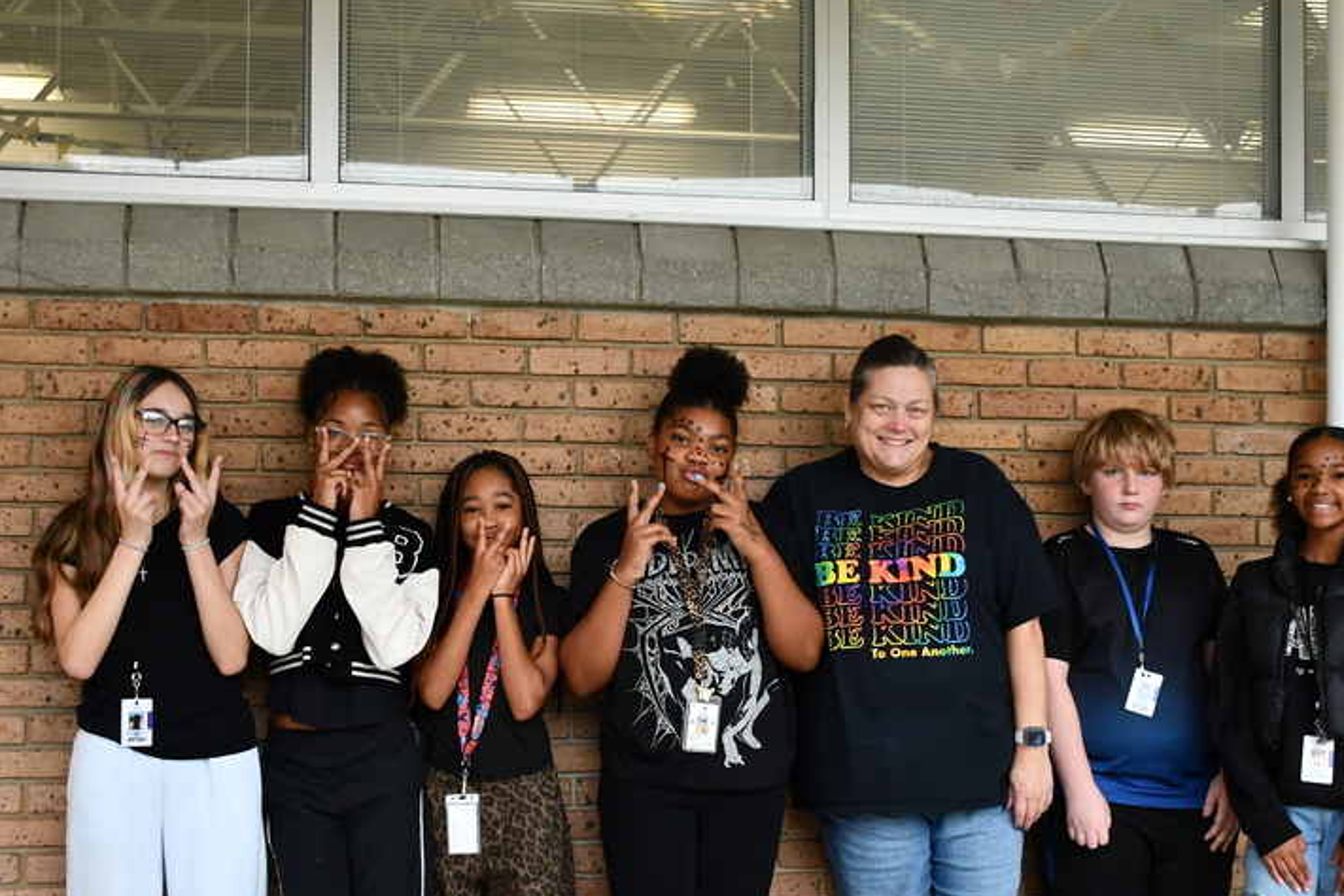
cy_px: 566
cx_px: 663
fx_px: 1829
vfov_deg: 27.4
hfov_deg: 40.3
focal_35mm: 49
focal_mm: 23
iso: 800
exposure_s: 1/250
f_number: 3.8
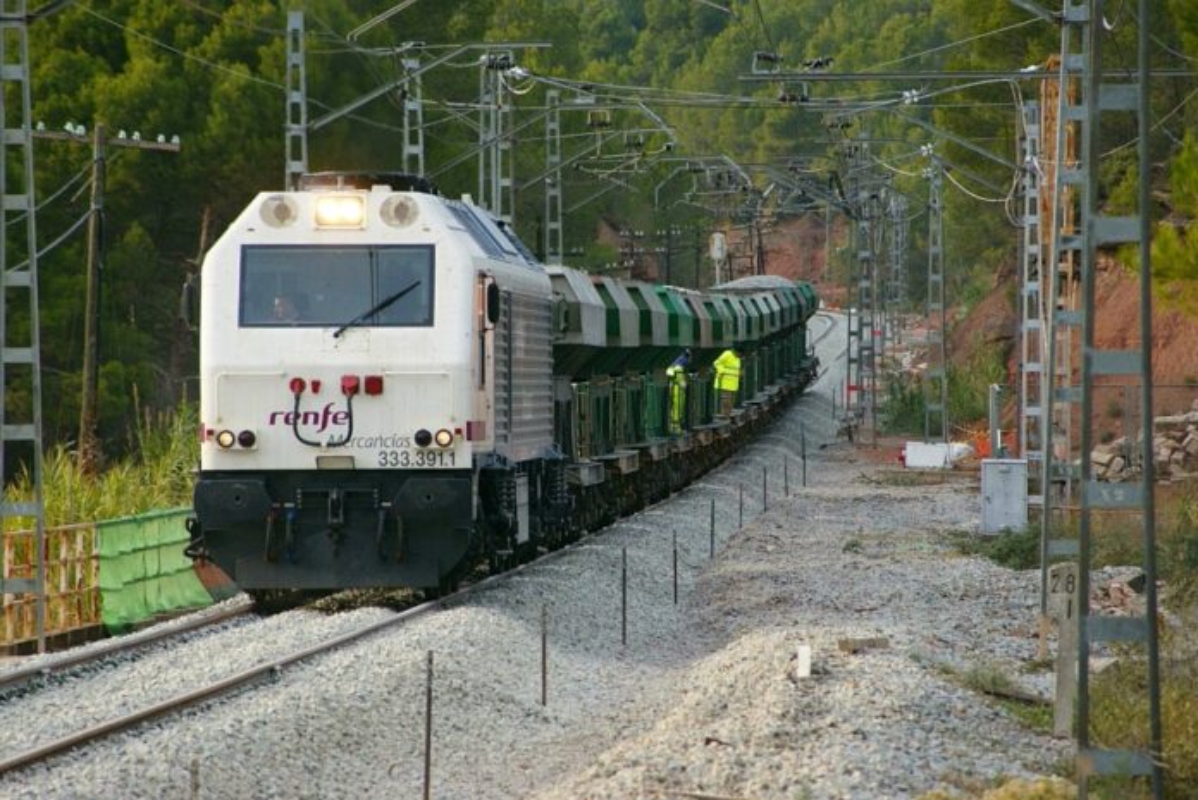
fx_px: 9989
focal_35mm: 300
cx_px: 599
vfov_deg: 4.6
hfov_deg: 6.9
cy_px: 400
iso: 400
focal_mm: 200
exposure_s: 1/250
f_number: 7.1
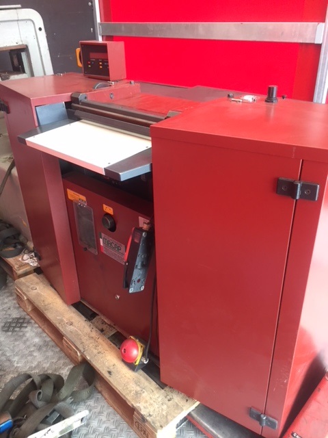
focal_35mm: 29
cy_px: 219
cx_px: 164
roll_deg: +1.4
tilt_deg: -28.2
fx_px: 366
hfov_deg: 48.2
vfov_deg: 61.7
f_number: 2.2
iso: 64
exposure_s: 1/33
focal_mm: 4.15
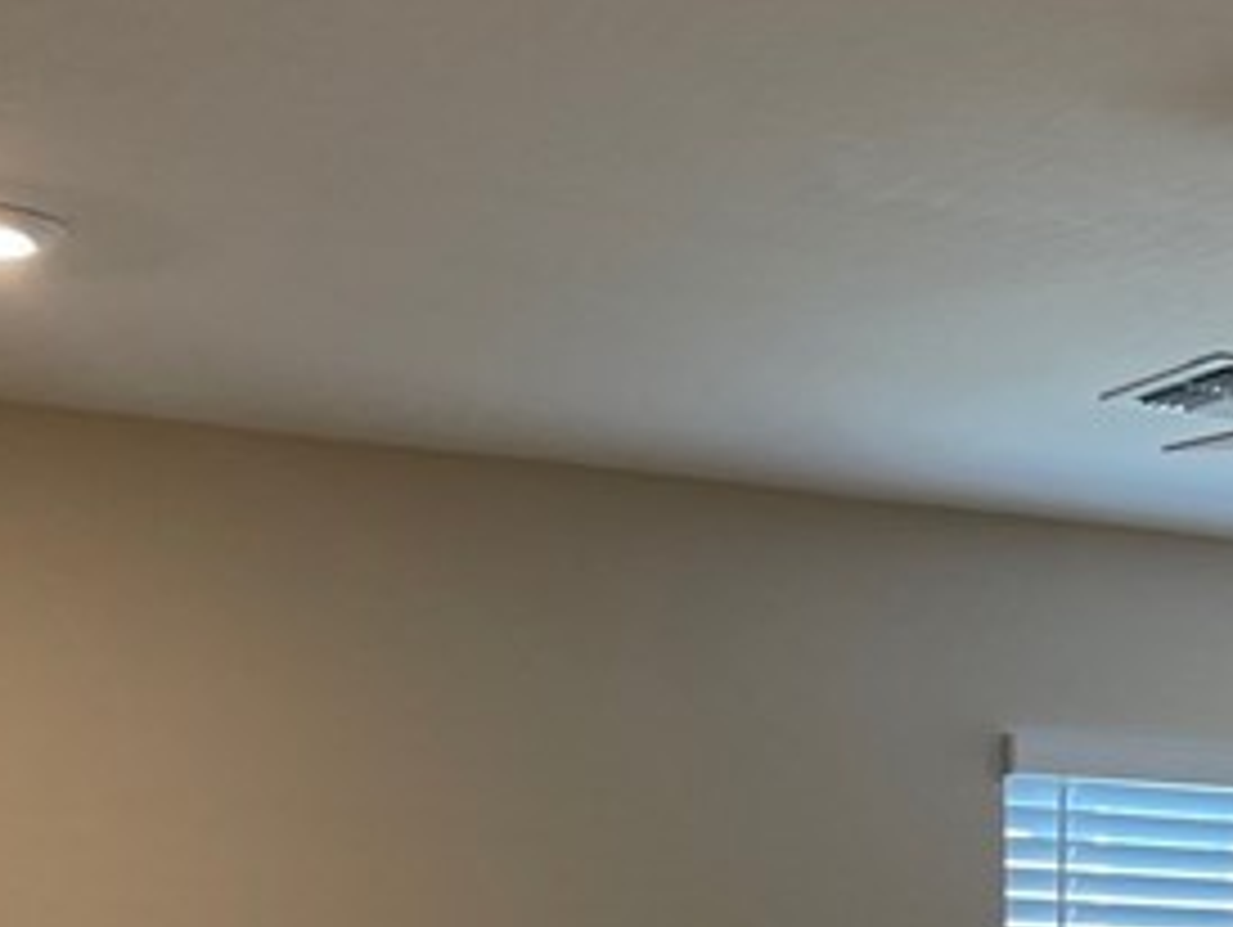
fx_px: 3458
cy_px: 1220
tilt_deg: -2.0
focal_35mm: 97
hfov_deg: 18.9
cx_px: 1557
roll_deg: +1.4
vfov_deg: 14.6
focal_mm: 5.1
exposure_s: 1/120
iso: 80
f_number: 1.6
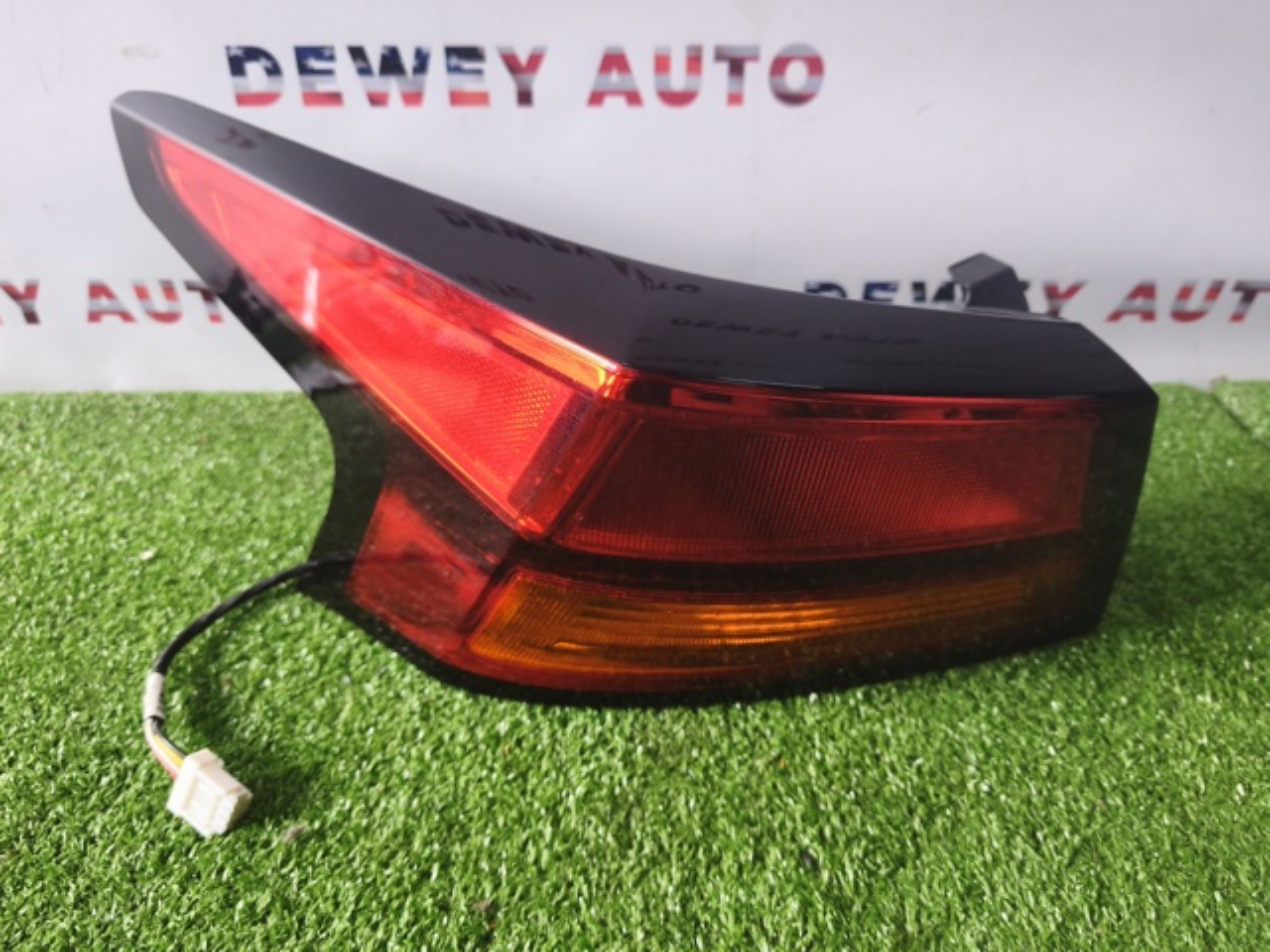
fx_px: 844
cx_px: 635
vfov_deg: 58.9
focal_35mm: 23
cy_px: 476
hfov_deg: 73.9
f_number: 1.7
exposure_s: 1/100
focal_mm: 5.35
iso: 125
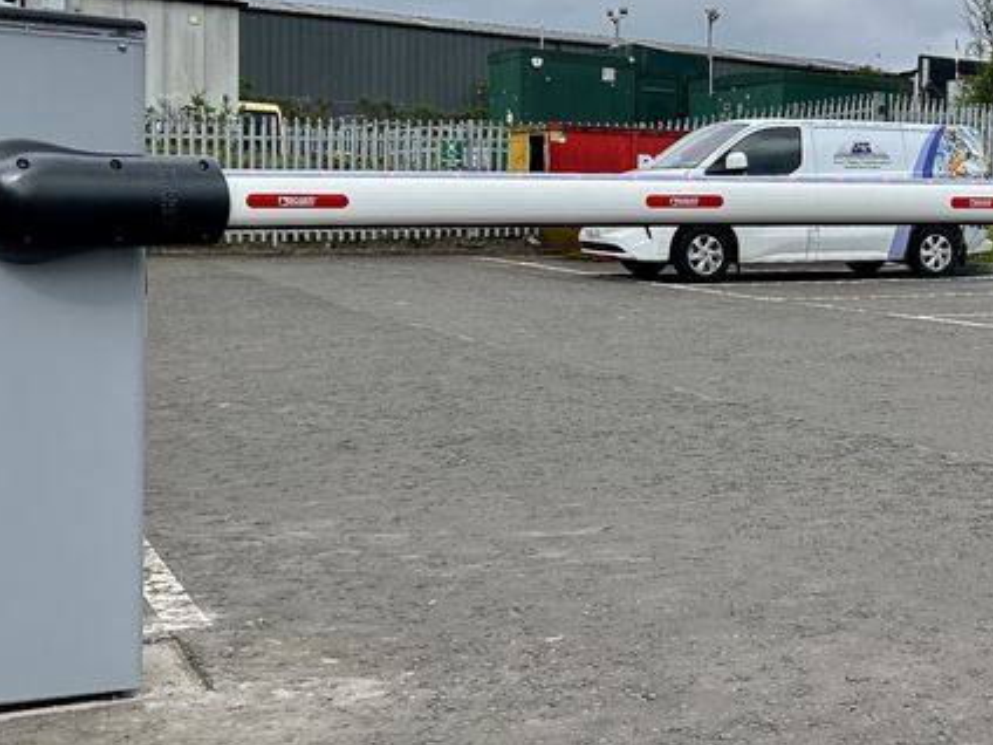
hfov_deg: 36.6
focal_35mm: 49
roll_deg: -1.7
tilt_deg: -4.2
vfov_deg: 29.6
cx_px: 881
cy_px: 291
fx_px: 1406
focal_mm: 5.7
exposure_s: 1/2841
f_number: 1.5
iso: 50
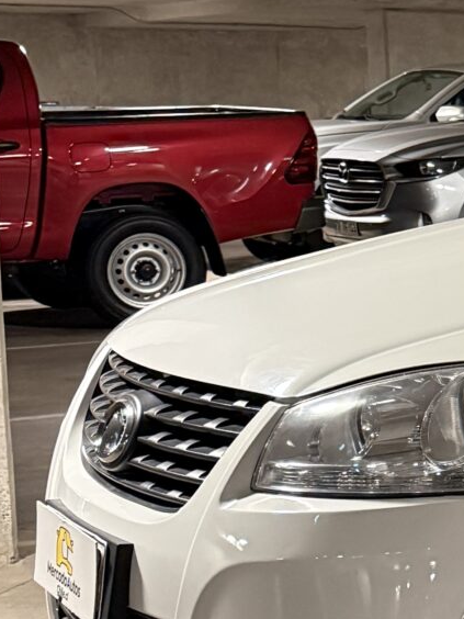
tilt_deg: -7.2
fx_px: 1948
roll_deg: +0.1
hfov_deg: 11.8
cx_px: 1004
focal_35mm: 109
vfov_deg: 18.0
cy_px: 358
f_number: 1.78
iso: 640
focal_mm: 6.76
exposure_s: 1/33
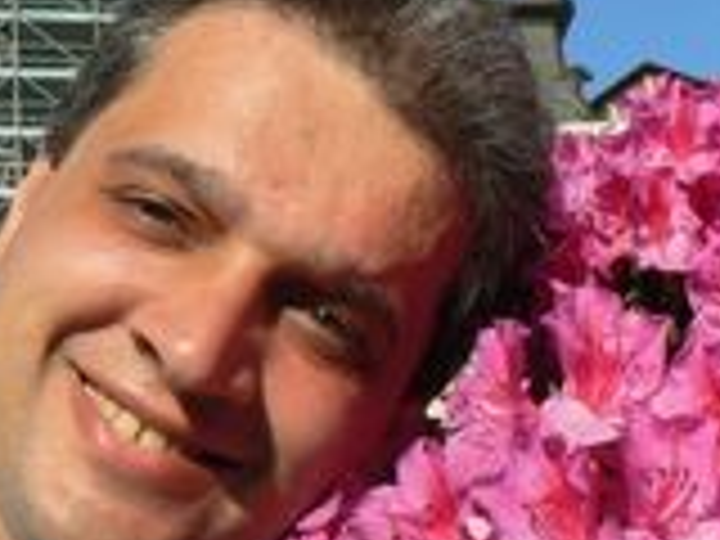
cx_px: 639
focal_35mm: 90
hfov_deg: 21.3
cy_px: 351
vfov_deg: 16.4
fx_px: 1872
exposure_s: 1/640
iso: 80
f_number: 5.6
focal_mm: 6
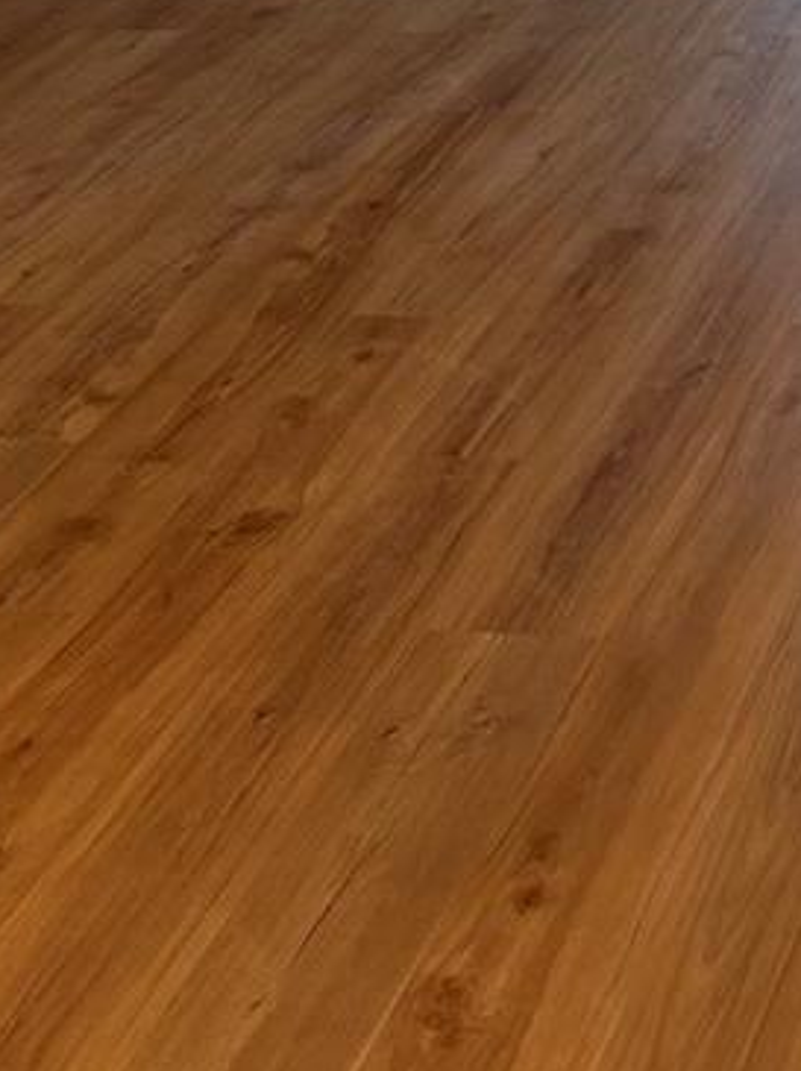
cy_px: -205
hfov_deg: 17.4
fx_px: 2442
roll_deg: +3.1
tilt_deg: -14.4
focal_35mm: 79
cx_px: 1056
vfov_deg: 22.8
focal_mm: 6.86
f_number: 1.78
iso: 125
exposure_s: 1/120
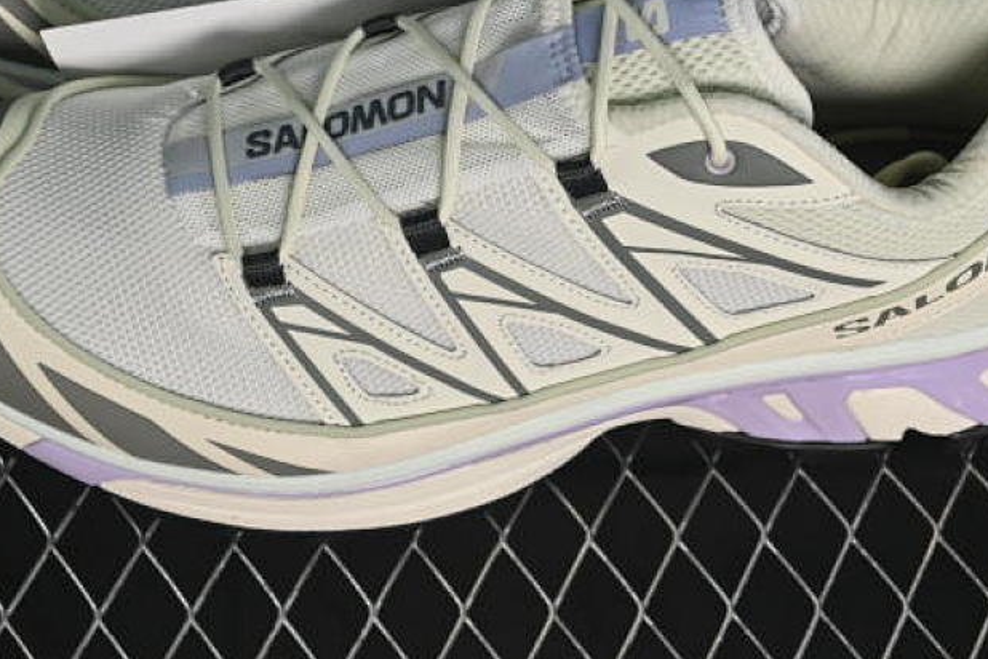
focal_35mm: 131
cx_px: 491
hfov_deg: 15.6
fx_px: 3595
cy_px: 96
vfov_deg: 10.4
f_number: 6.3
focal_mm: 50
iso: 160
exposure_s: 1/60
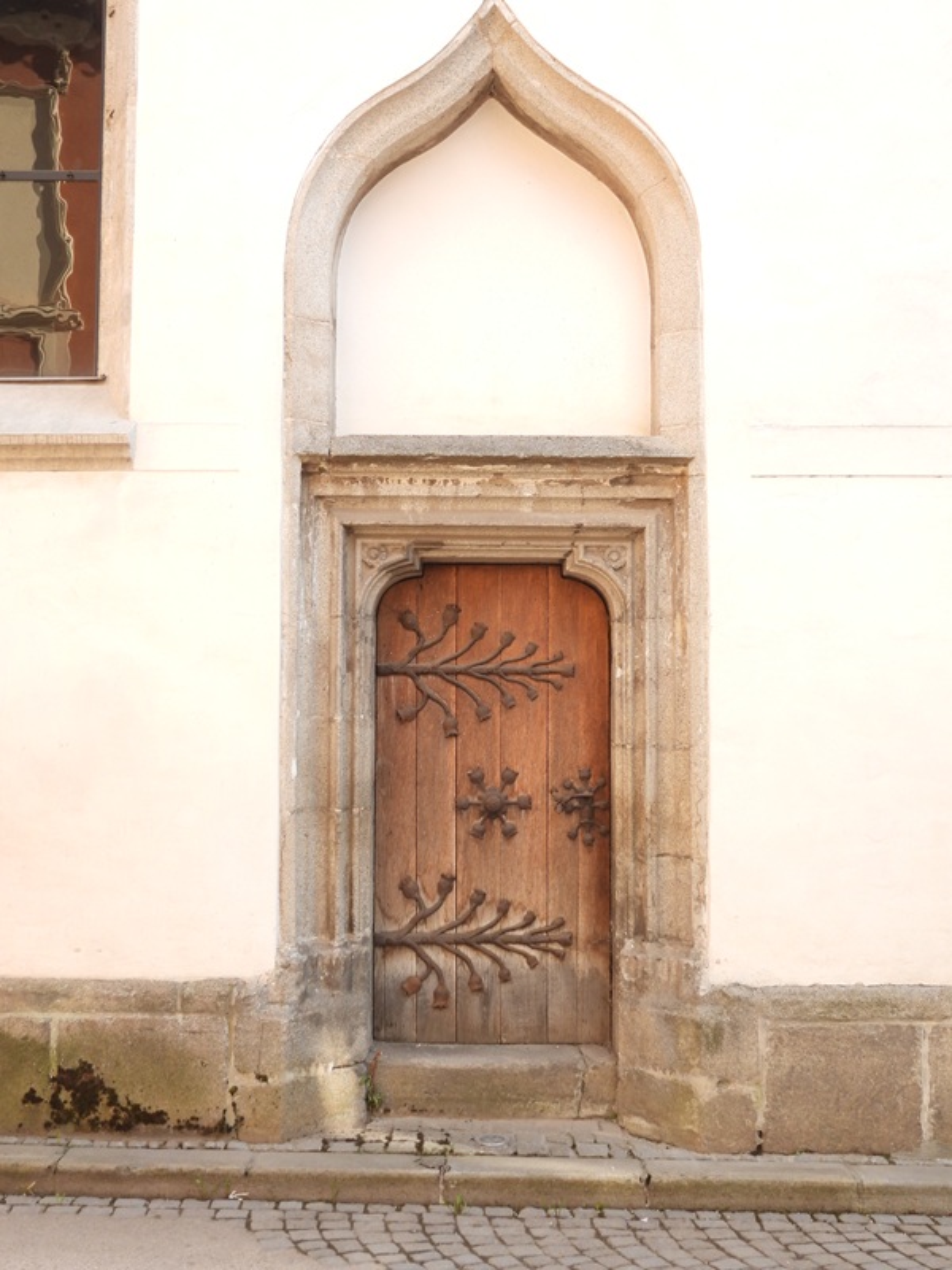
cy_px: 635
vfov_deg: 46.8
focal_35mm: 40
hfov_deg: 36.0
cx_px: 476
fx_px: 1467
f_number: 3.2
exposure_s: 1/200
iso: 100
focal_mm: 7.1
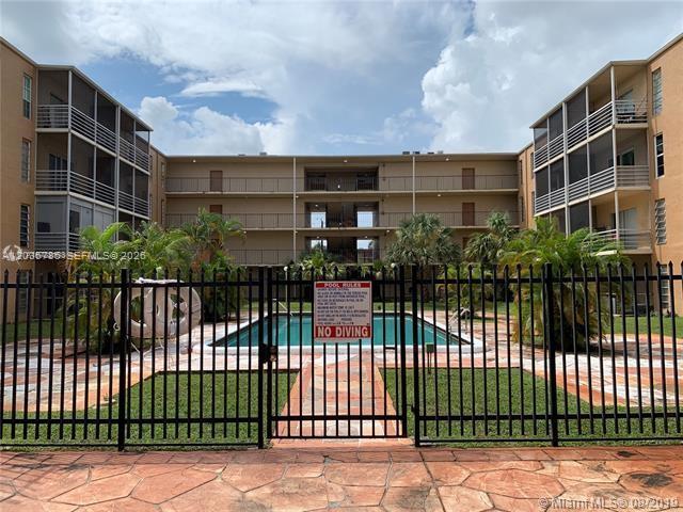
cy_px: 256
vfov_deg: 53.1
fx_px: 513
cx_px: 342
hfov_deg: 67.3
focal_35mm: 26
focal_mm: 4.25
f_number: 1.8
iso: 25
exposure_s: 1/2915
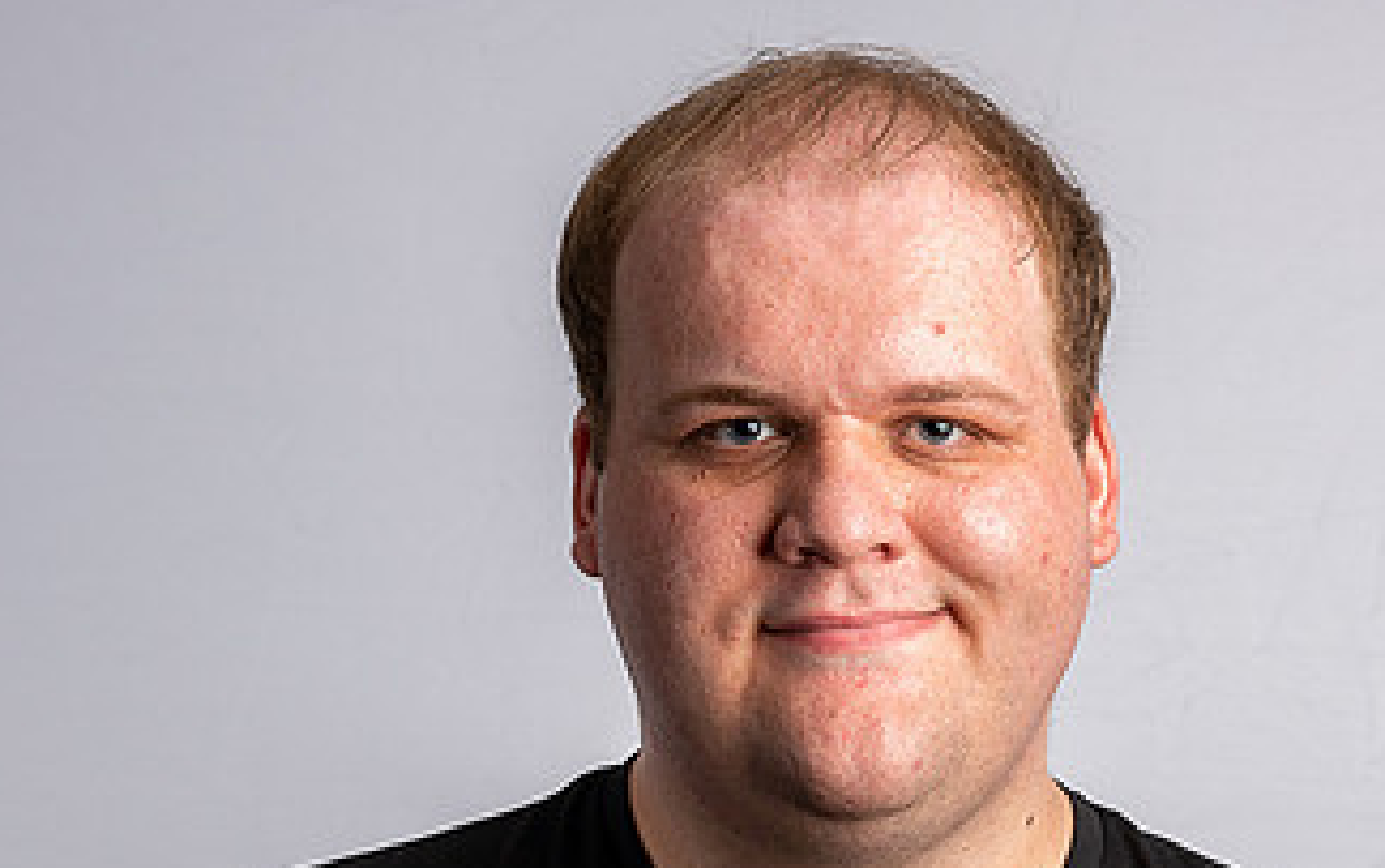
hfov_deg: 13.5
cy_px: 699
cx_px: 851
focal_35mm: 155
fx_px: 5855
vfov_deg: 8.5
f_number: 10
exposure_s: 1/200
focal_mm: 85
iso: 200
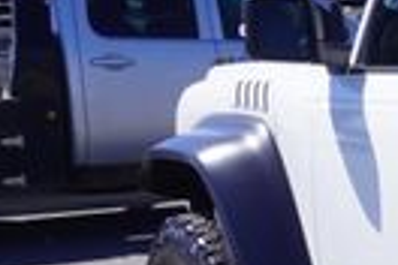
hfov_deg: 11.9
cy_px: 322
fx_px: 1614
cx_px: 889
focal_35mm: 146
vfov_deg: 9.3
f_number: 9
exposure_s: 1/125
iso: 100
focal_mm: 20
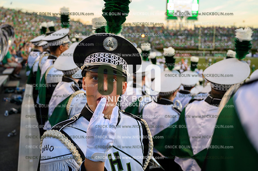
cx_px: 129
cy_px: 86
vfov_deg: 35.0
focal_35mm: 38
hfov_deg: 50.7
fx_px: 272
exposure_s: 1/50
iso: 100
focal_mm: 38
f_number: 4
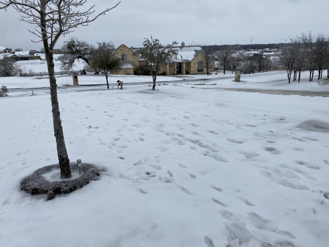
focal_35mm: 26
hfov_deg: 67.3
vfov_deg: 53.1
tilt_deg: -16.4
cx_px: 164
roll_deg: +2.7
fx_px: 247
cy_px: 124
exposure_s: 1/5747
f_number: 1.8
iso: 32
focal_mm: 4.25
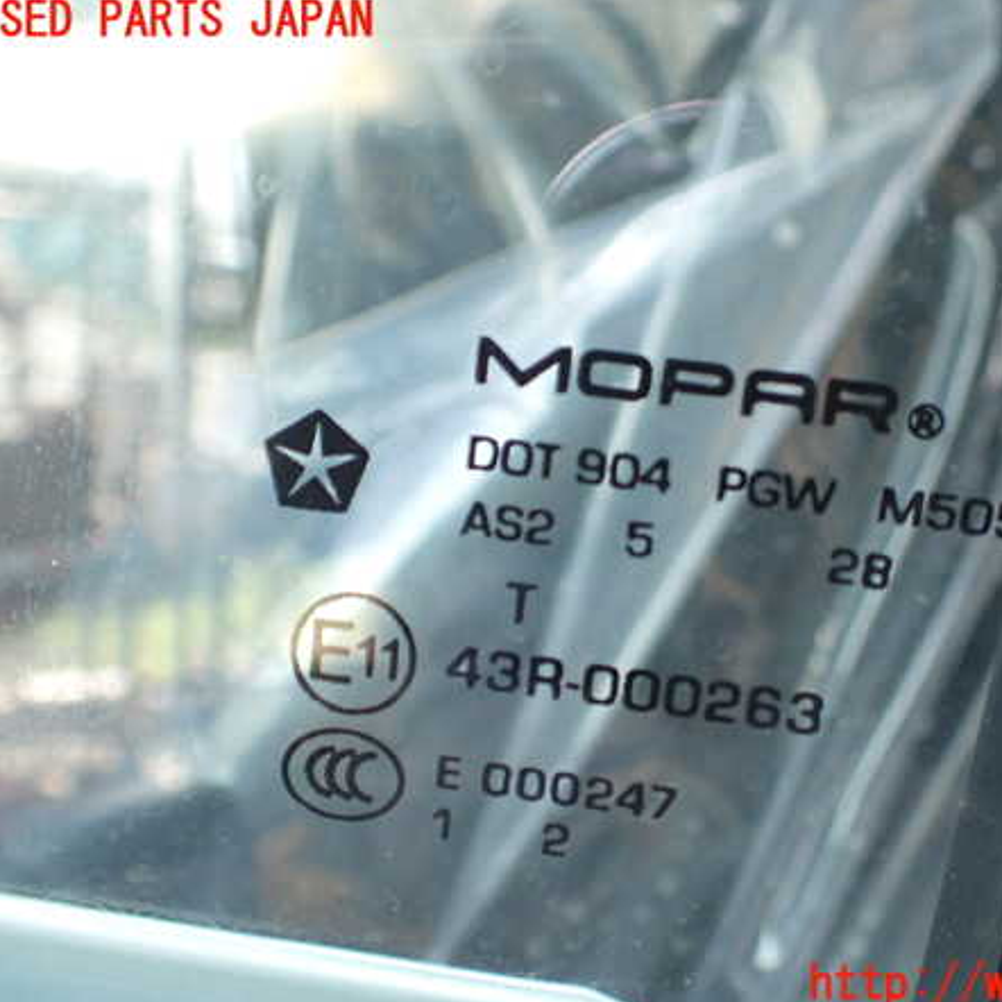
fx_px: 1179
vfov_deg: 46.0
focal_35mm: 36
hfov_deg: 45.6
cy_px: 503
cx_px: 642
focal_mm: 5.4
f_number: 2.3
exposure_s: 1/125
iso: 250
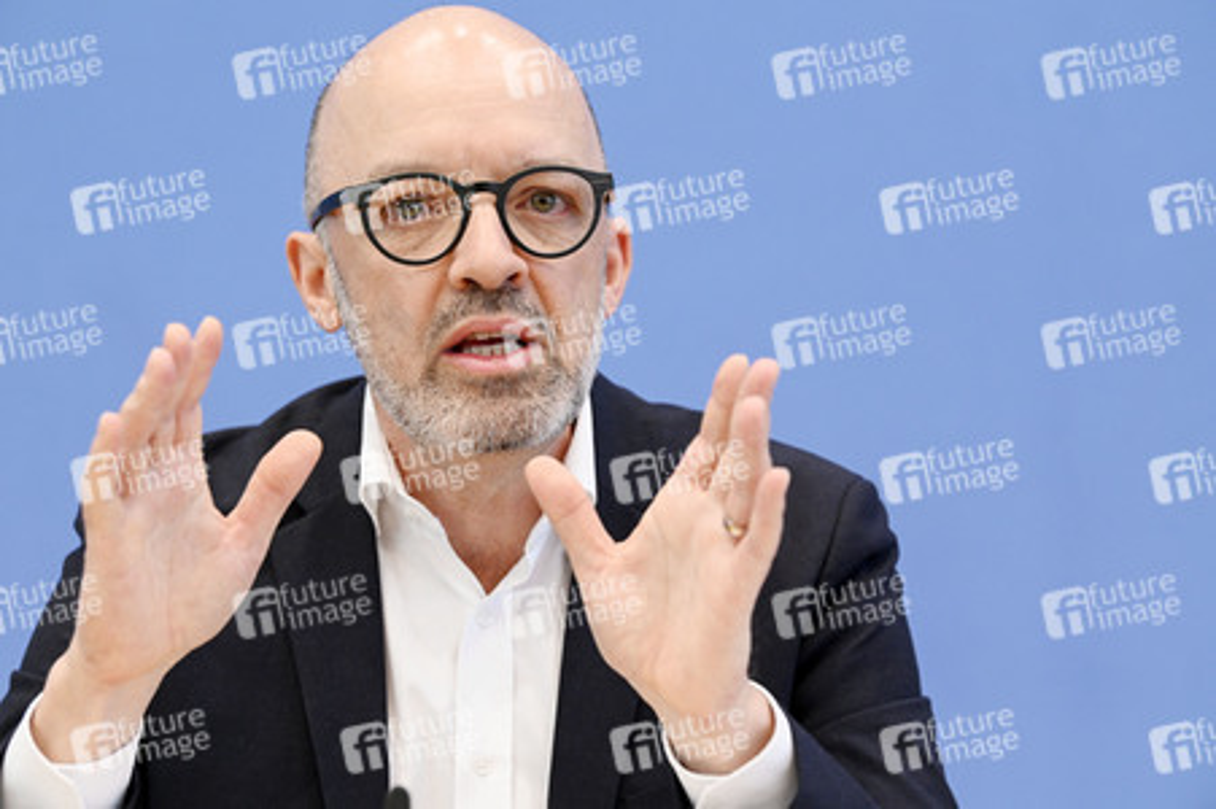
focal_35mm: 135
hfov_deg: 15.2
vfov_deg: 10.1
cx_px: 608
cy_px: 404
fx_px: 4557
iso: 3200
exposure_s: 1/640
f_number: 5
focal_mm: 135
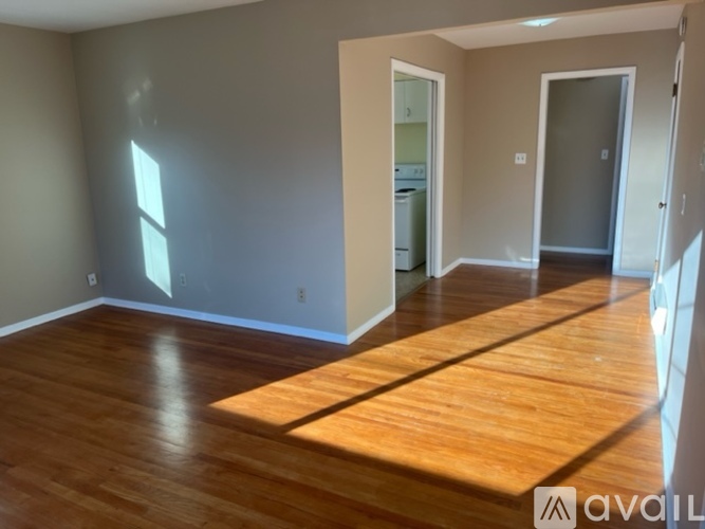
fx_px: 529
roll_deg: +2.2
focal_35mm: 26
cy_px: 264
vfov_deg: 53.0
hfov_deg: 67.3
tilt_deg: -13.3
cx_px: 352
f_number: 1.6
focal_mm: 5.1
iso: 50
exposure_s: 1/307
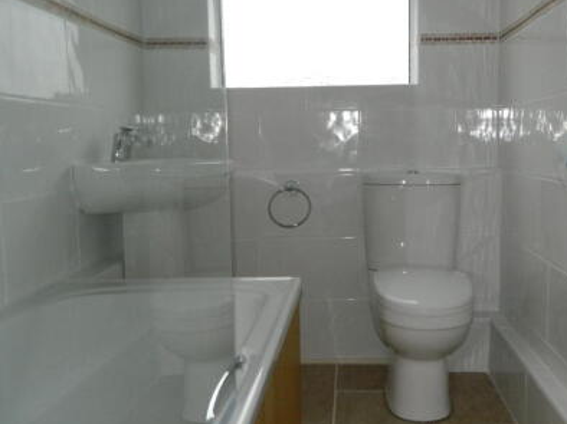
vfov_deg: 38.6
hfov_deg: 49.6
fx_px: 606
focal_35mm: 37
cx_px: 362
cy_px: 195
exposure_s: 1/30
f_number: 3.1
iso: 200
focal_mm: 4.5
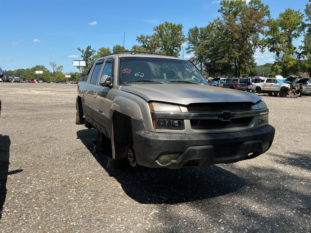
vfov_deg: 48.2
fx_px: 261
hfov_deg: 61.7
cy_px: 116
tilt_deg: -5.9
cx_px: 156
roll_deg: +2.1
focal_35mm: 29
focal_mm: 3
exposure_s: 1/1221
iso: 25
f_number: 1.8
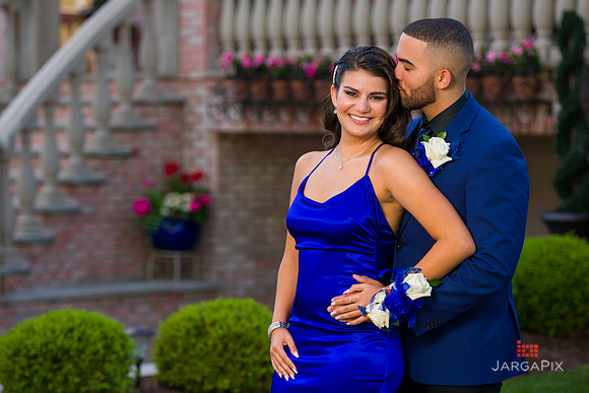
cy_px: 202
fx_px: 1844
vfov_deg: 12.2
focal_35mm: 113
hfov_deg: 18.1
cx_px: 282
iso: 100
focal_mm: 105
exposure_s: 1/200
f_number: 3.2
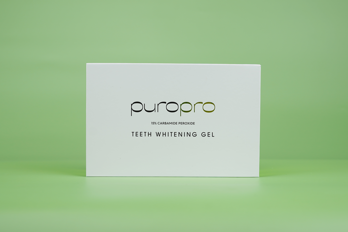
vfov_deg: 29.2
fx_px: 445
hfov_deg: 42.7
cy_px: 116
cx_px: 174
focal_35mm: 46
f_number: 4.5
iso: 100
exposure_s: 1/125
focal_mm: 31.1
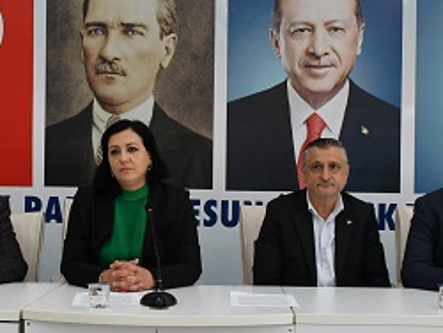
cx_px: 198
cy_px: 182
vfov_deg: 20.5
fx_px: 922
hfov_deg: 27.0
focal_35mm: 72
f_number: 8
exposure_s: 1/80
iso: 1600
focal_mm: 20
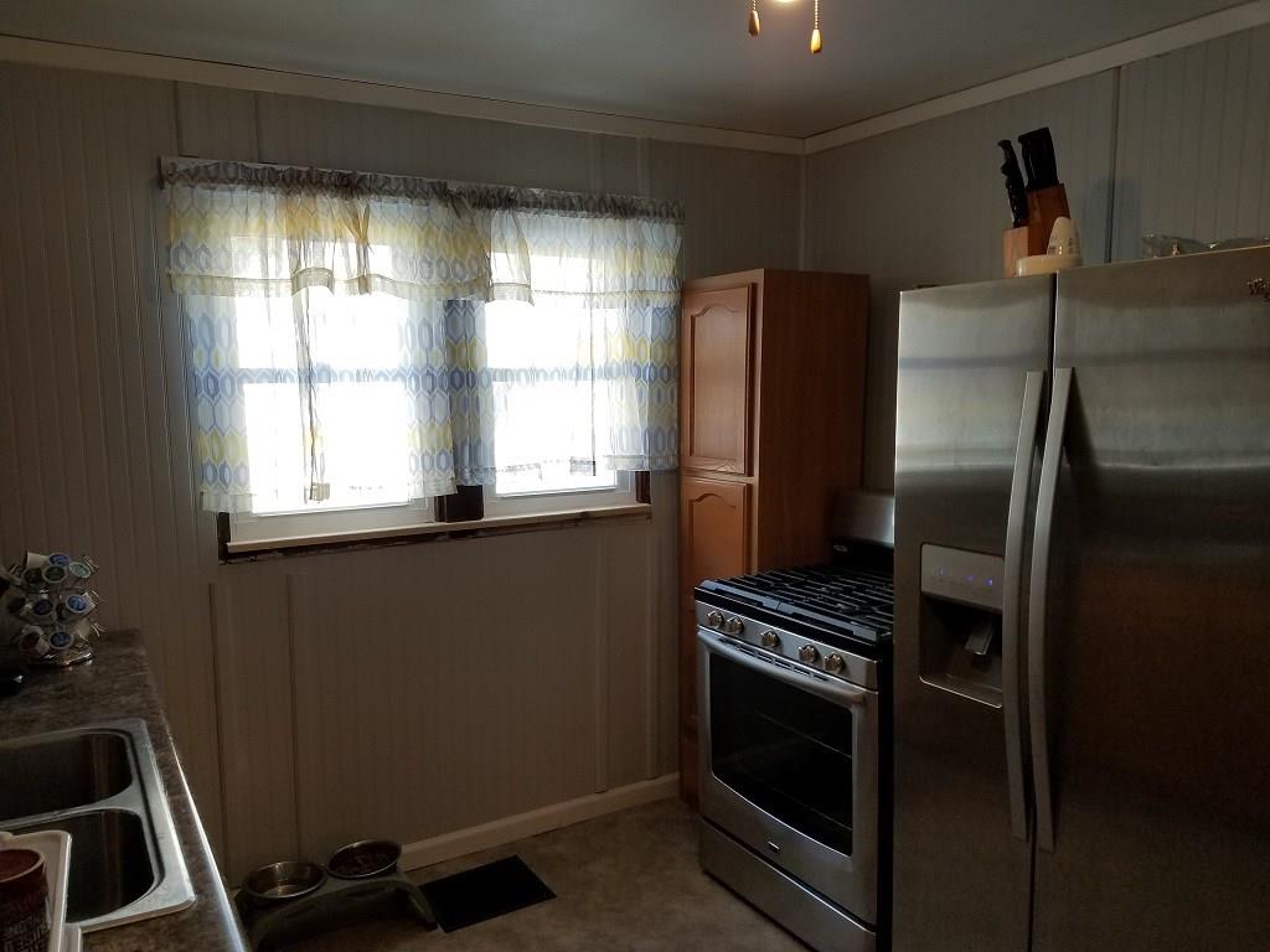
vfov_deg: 53.1
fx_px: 954
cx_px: 635
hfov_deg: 67.3
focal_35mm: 26
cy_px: 476
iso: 50
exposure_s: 1/60
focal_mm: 4.2
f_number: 1.7
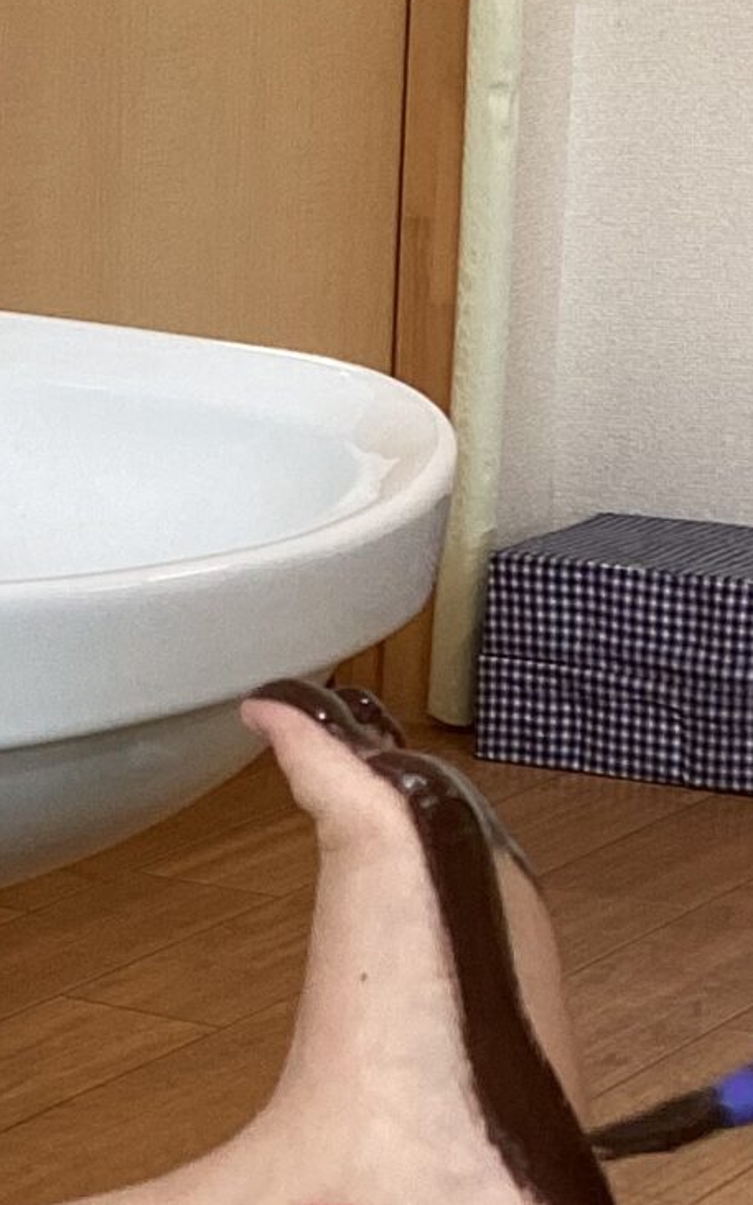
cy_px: 796
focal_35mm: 115
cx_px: -649
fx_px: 3775
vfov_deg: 18.1
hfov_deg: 10.6
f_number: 2.4
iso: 50
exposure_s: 1/60
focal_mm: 3.3
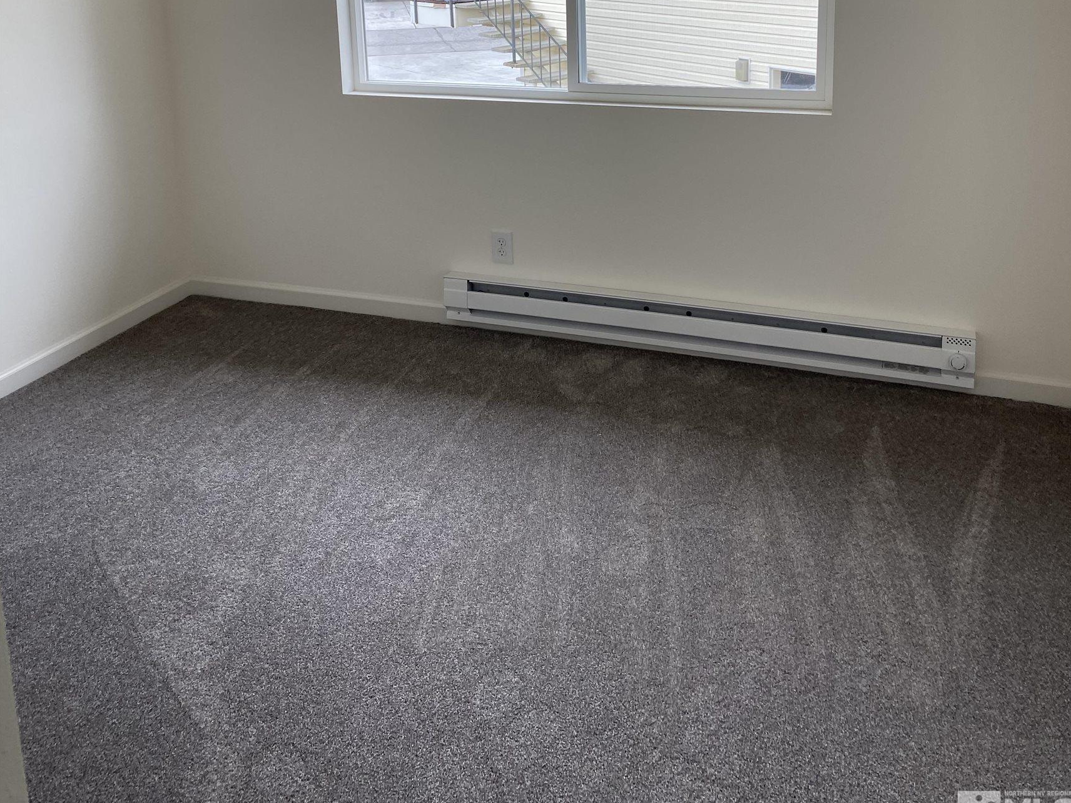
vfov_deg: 38.3
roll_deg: +1.6
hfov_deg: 52.6
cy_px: 104
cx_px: 539
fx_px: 1083
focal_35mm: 35
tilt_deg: -10.4
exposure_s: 1/159
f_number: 1.8
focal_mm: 4.25
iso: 32
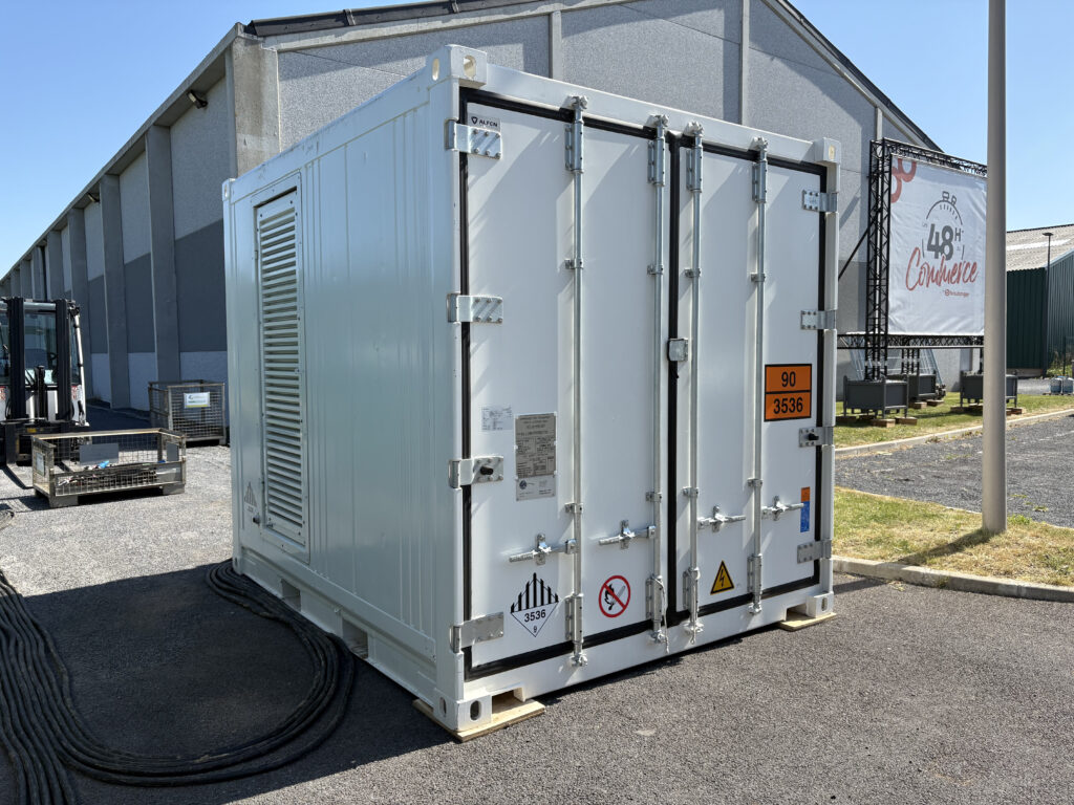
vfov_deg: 53.1
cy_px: 402
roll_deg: +1.0
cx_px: 537
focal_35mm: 26
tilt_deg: -3.8
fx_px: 807
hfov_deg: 67.3
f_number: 1.6
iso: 50
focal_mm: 5.96
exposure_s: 1/2364
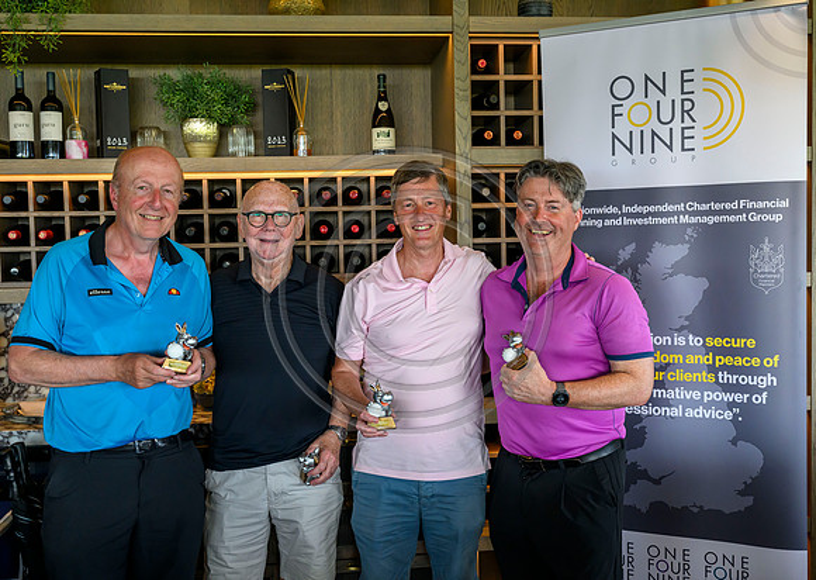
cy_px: 290
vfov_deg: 34.2
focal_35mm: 41
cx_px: 435
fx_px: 942
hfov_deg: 46.8
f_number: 5
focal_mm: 39
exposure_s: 1/320
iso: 2000
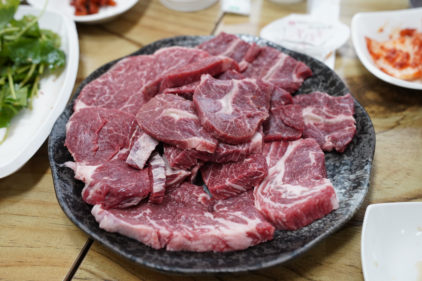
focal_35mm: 45
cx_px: 211
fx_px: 527
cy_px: 140
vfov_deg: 29.9
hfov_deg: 43.6
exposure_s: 1/250
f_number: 4
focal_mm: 45
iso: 4000
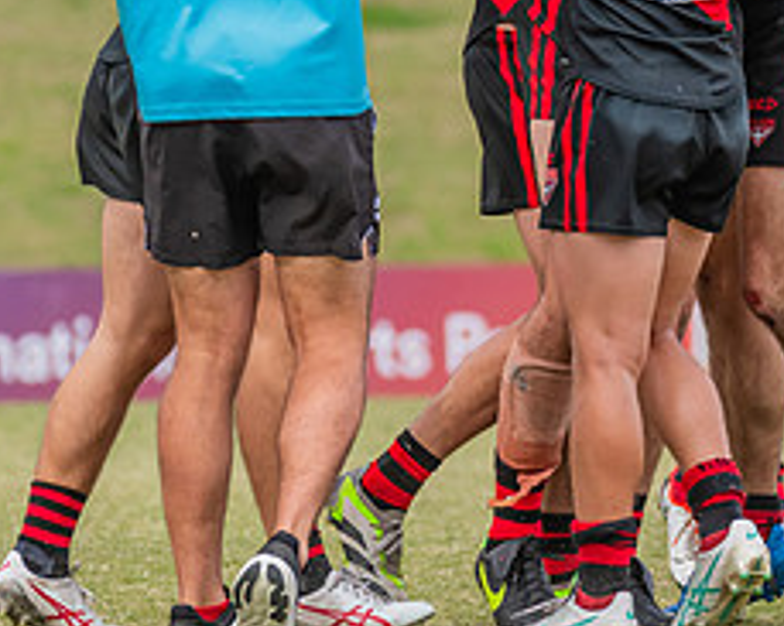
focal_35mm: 910
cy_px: -44
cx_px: 713
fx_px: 21106
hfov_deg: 2.1
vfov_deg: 1.7
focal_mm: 290
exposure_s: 1/1250
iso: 800
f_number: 7.1
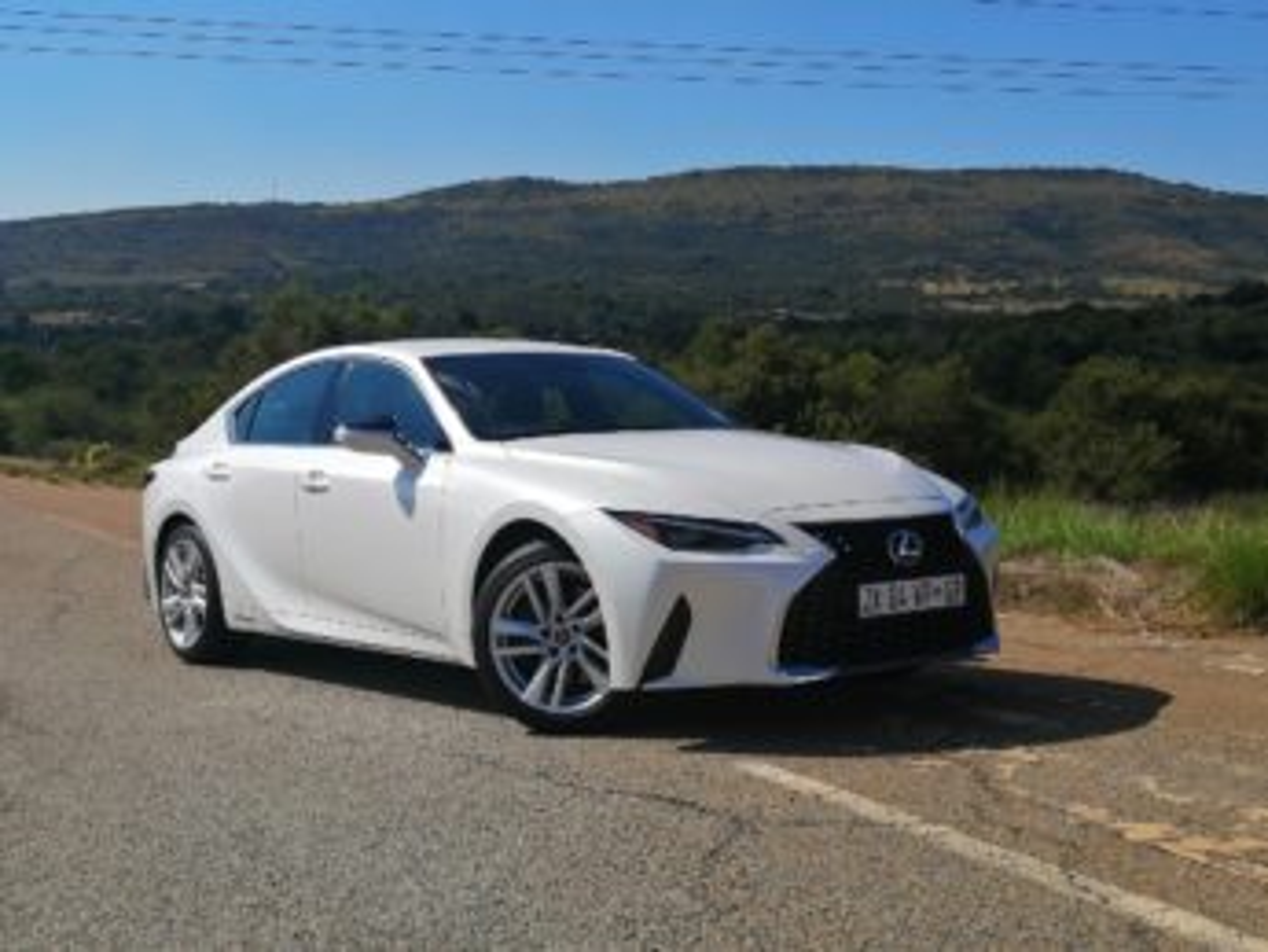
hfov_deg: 42.1
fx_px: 1649
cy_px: 476
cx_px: 634
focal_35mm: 45
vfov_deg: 32.2
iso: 50
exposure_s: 1/2857
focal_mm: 3.62
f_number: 1.8
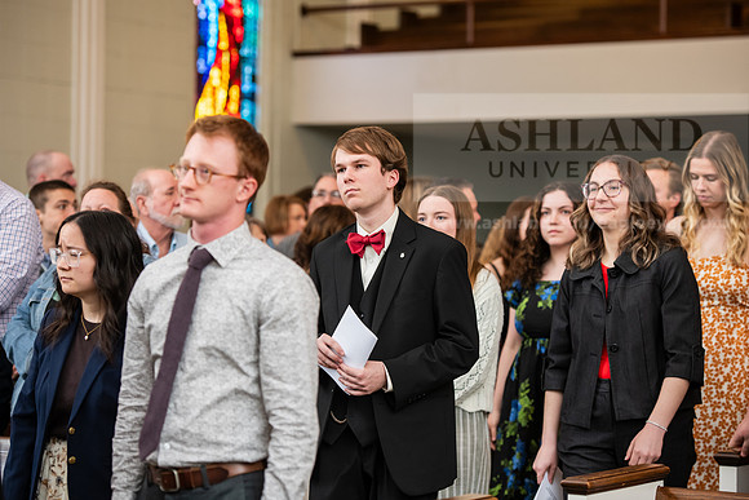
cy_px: 250
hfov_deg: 19.5
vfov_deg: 13.0
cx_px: 374
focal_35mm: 105
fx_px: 2185
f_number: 3.5
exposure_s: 1/200
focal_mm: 105
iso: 1250
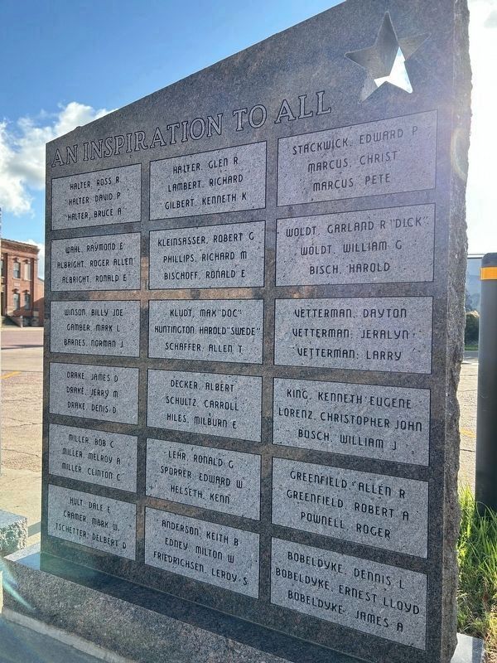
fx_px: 498
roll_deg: -1.4
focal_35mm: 26
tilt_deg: -1.7
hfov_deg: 53.1
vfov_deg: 67.3
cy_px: 332
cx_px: 248
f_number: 1.5
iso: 50
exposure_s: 1/1100
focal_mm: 5.7
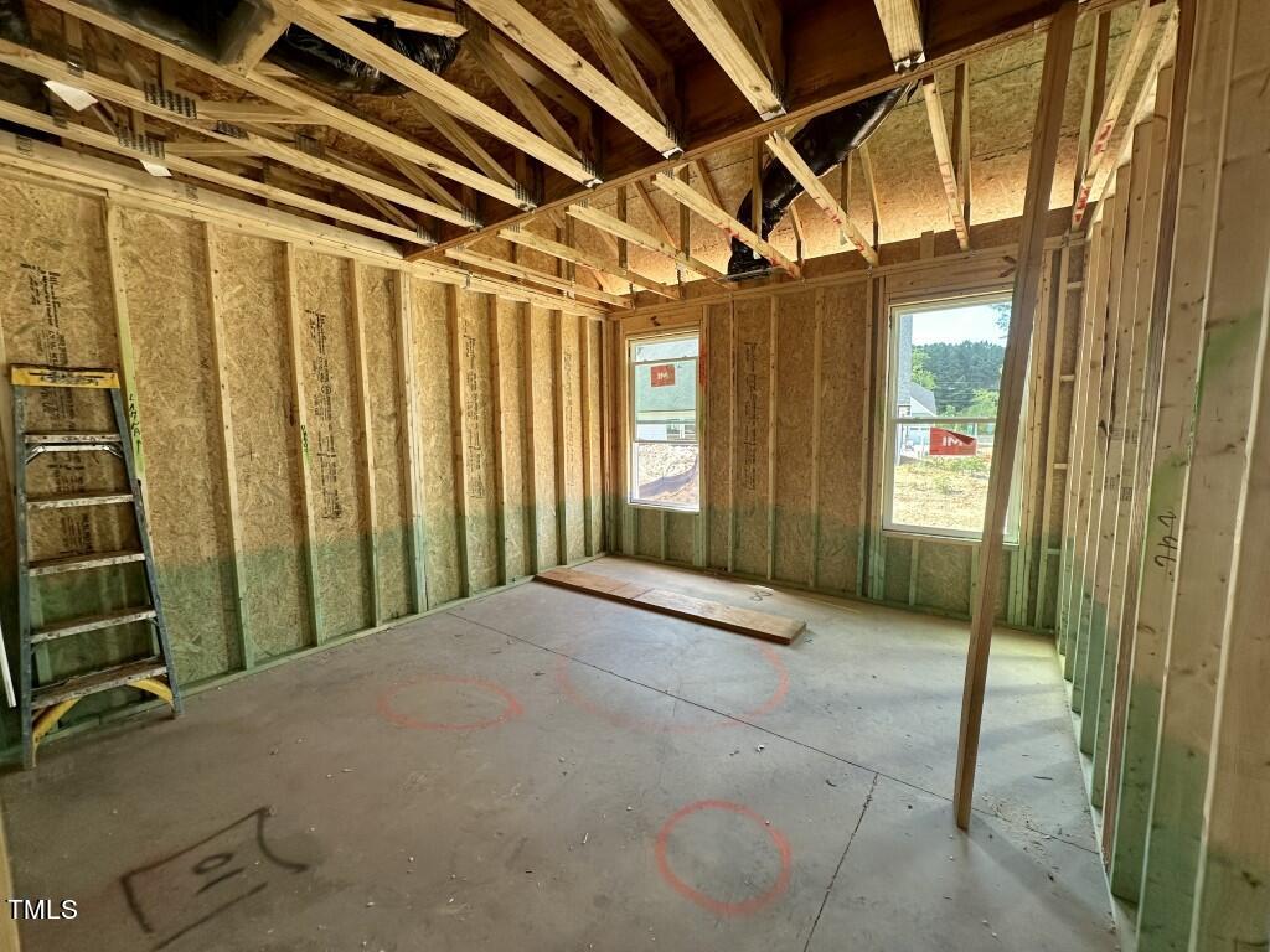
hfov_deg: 102.1
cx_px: 635
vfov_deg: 85.7
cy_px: 476
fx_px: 514
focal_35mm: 14
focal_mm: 2.22
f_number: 2.2
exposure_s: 1/99
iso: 80
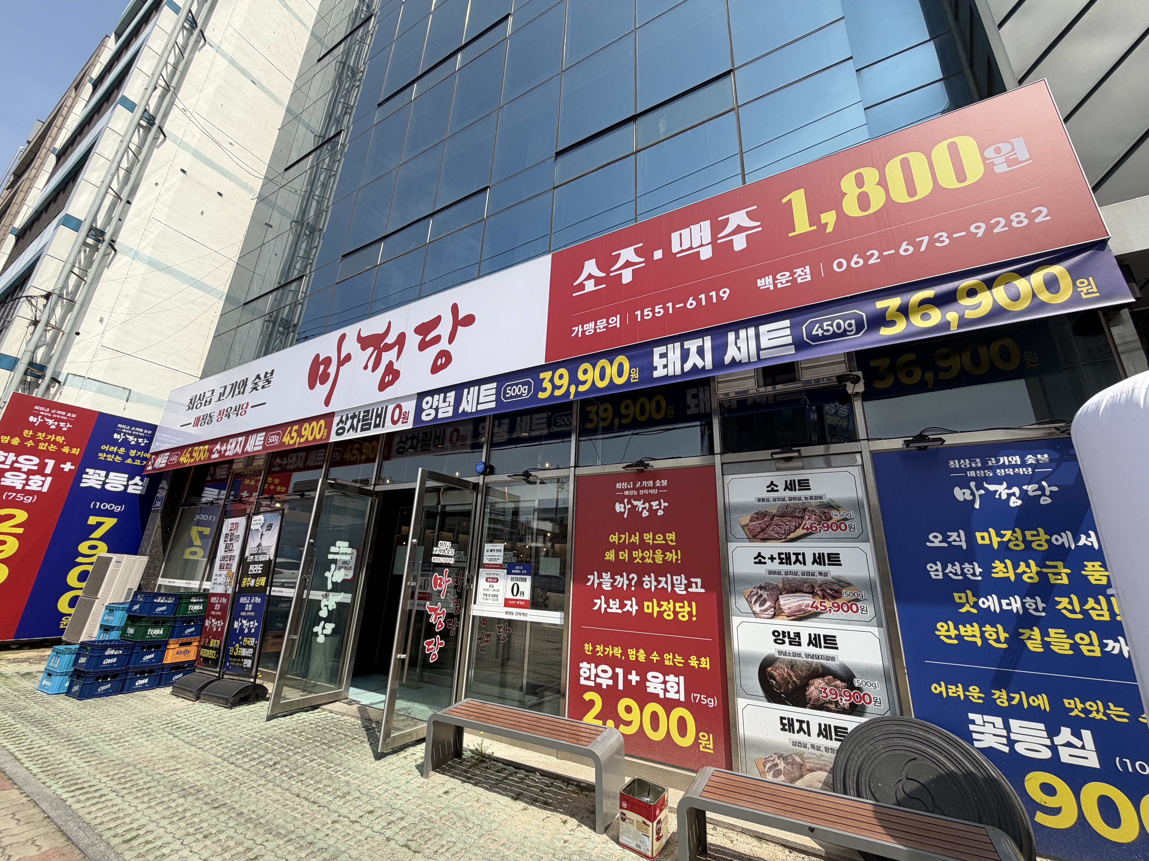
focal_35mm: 14
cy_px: 430
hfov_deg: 102.1
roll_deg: -3.1
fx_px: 465
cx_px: 574
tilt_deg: +22.2
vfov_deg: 85.7
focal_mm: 2.22
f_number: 2.2
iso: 25
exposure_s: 1/770
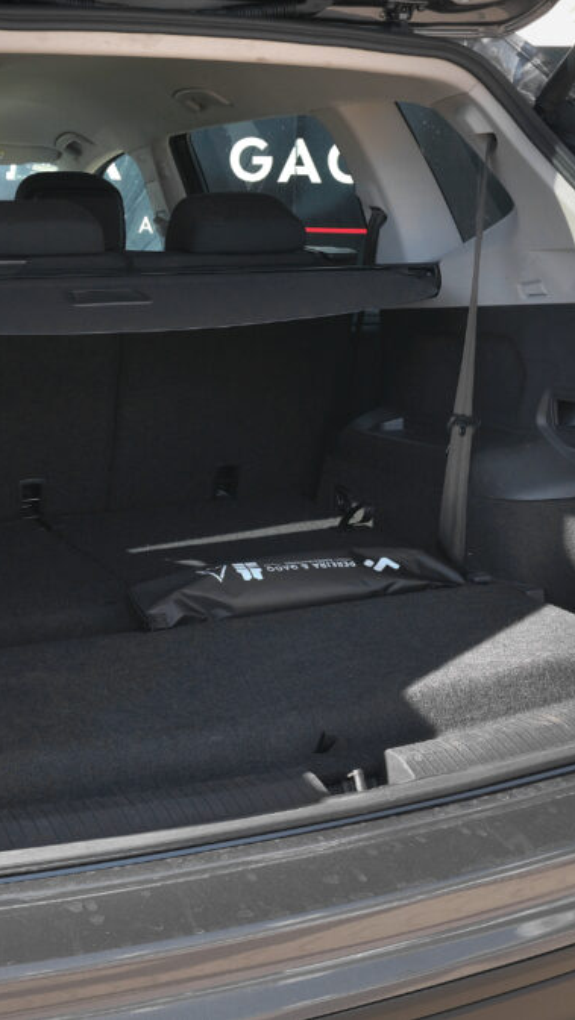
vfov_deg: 40.6
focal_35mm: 51
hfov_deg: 23.5
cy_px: 504
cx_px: 238
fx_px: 1381
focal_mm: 21.5
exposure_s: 1/60
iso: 160
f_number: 9
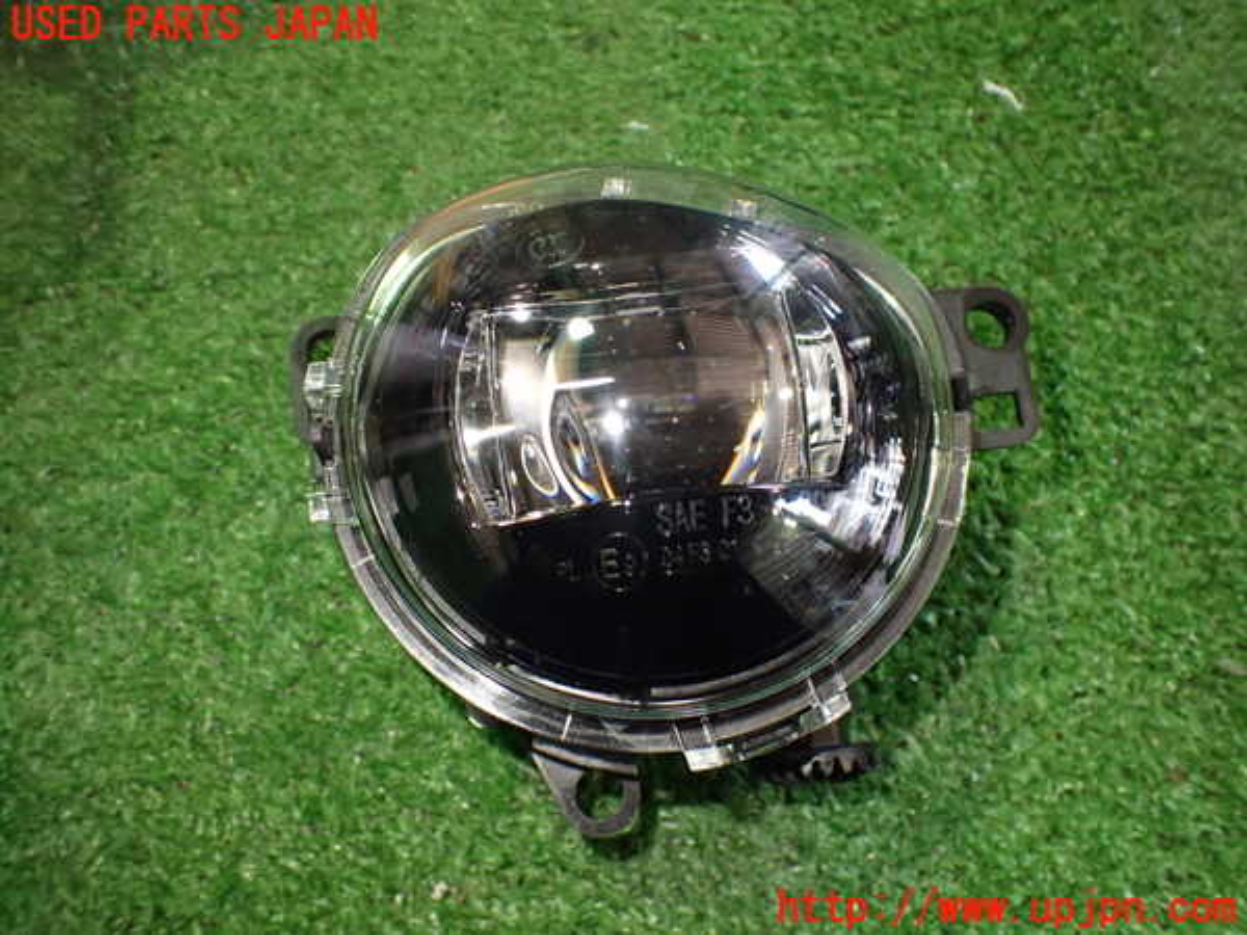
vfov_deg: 46.8
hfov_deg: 60.0
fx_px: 1081
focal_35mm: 30
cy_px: 468
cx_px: 624
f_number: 2.3
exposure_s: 1/100
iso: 800
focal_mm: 5.4
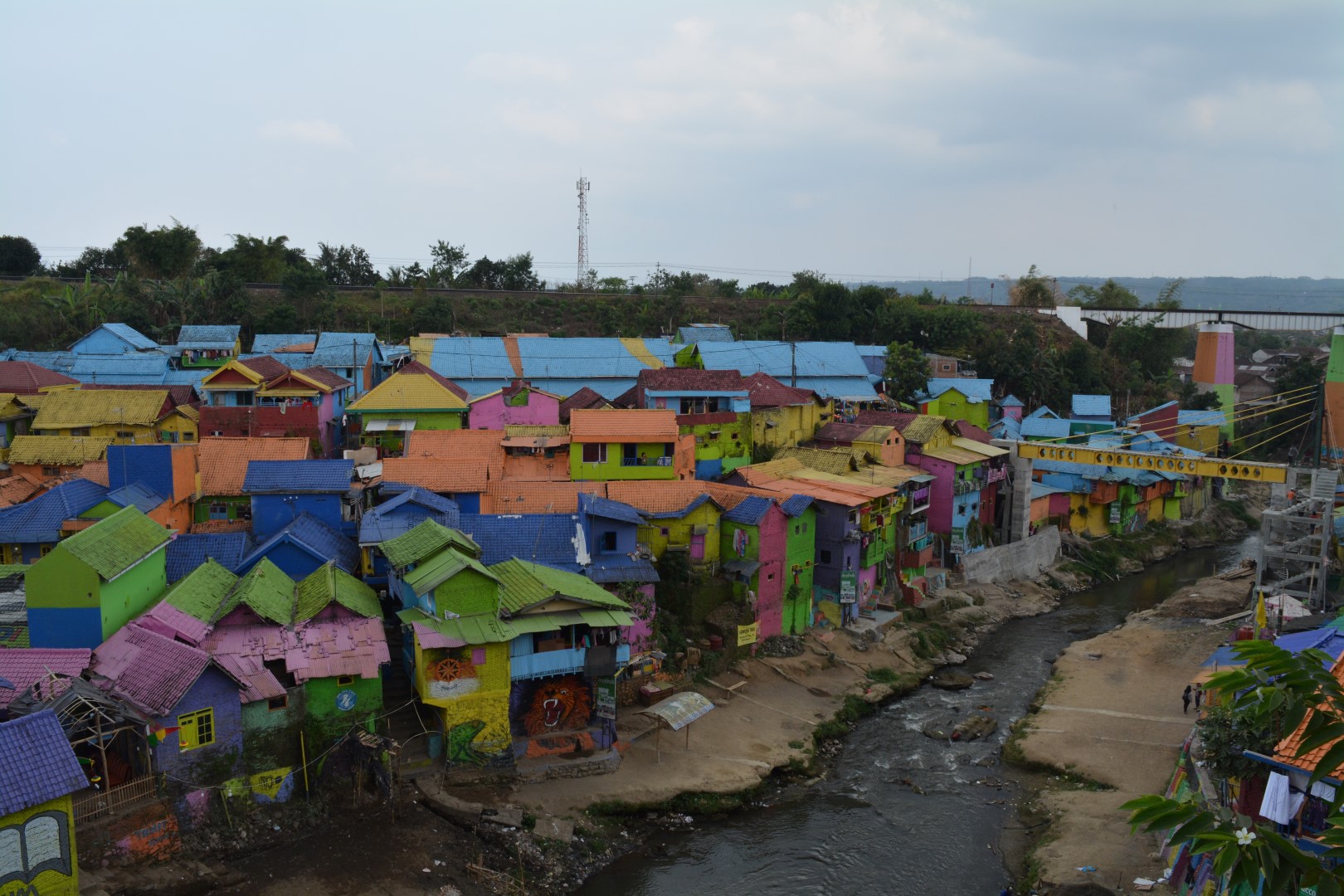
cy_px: 448
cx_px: 672
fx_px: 1008
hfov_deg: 67.4
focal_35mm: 27
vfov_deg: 47.9
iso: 400
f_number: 11
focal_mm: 18
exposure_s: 1/250
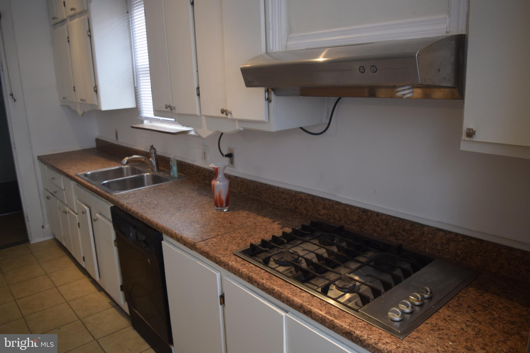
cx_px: 265
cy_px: 176
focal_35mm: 36
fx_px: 530
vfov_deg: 36.9
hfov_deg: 53.1
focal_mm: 24
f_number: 4
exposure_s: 1/60
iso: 500
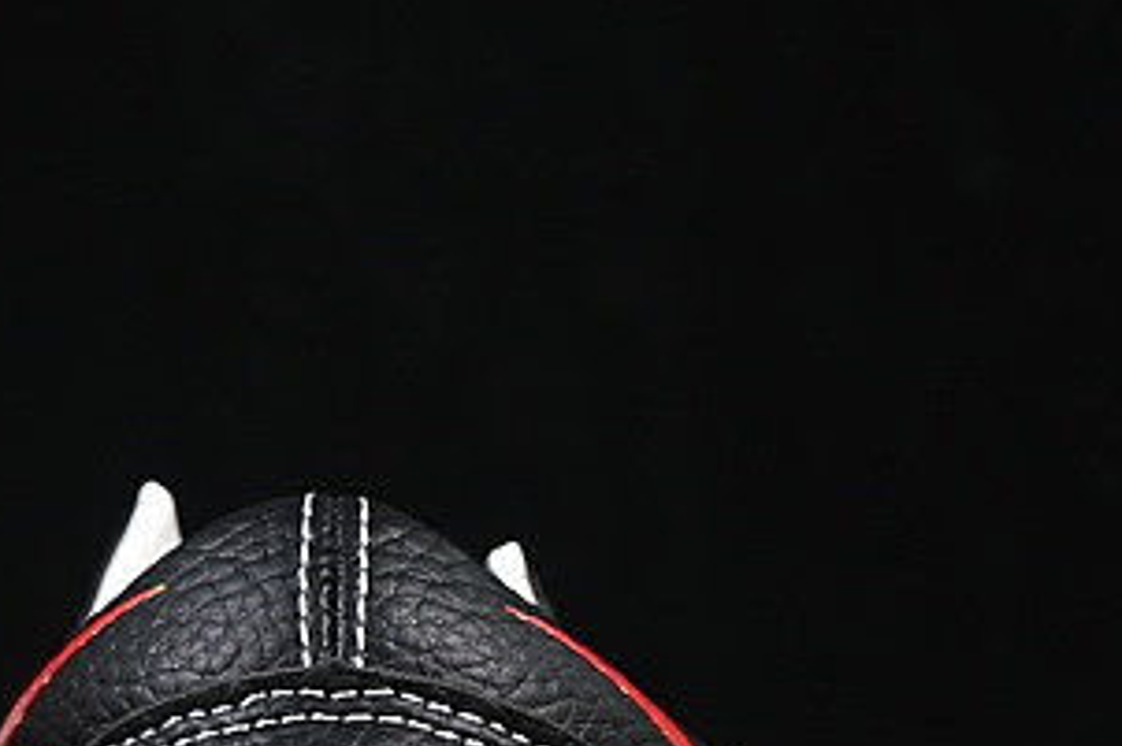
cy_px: 653
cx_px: -11
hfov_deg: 7.7
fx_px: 8348
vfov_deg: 5.1
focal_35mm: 268
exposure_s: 1/60
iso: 160
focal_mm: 50
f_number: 6.3
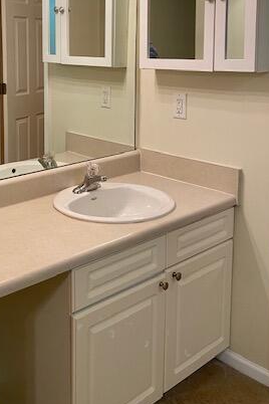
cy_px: 111
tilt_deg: -6.7
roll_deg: +0.9
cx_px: 72
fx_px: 482
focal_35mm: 43
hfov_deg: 30.7
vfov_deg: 44.2
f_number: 1.8
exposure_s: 1/60
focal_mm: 4.25
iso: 80
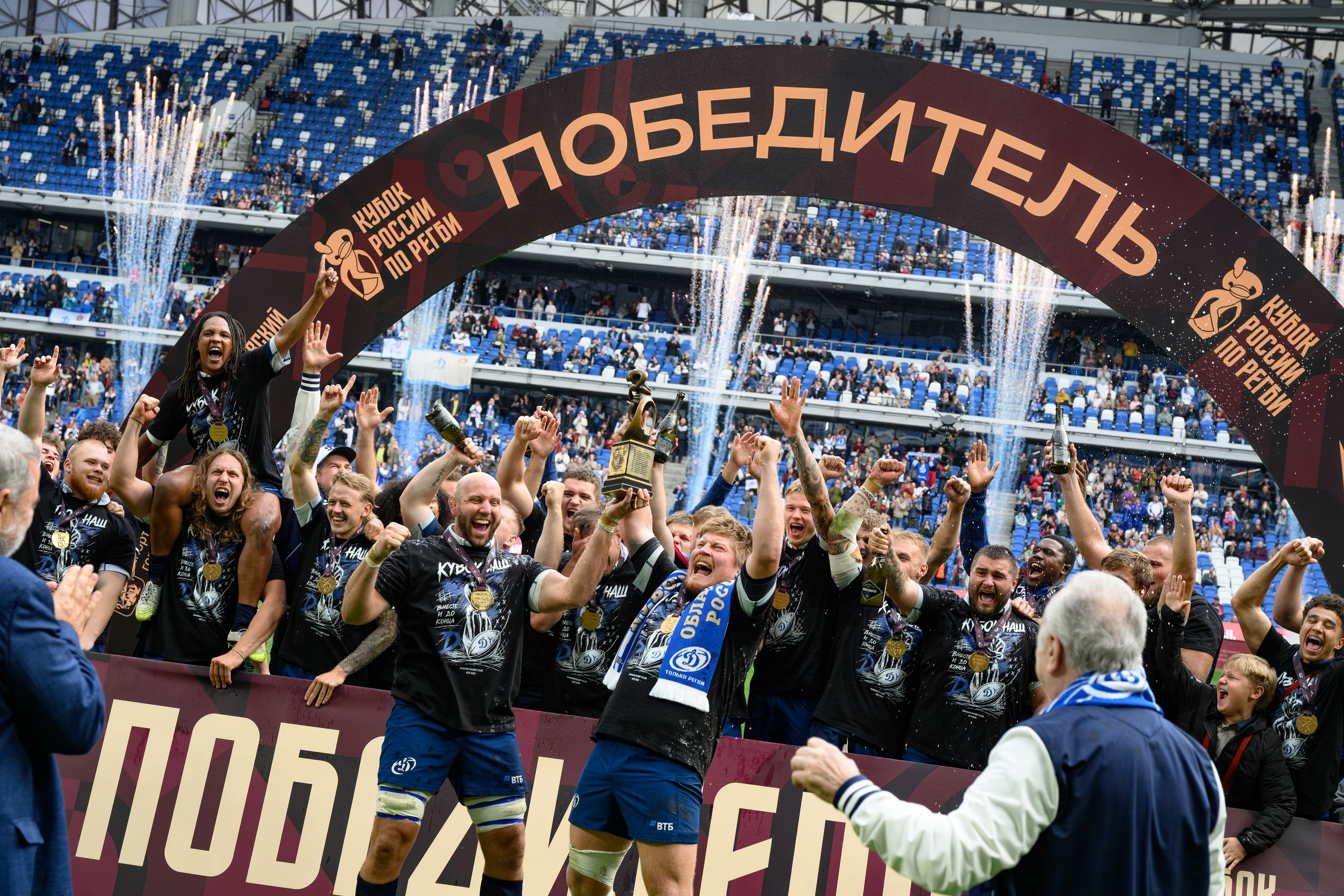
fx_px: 2128
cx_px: 672
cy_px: 448
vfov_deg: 23.8
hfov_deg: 35.1
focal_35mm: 57
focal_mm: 57
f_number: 5.6
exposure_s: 1/640
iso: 800
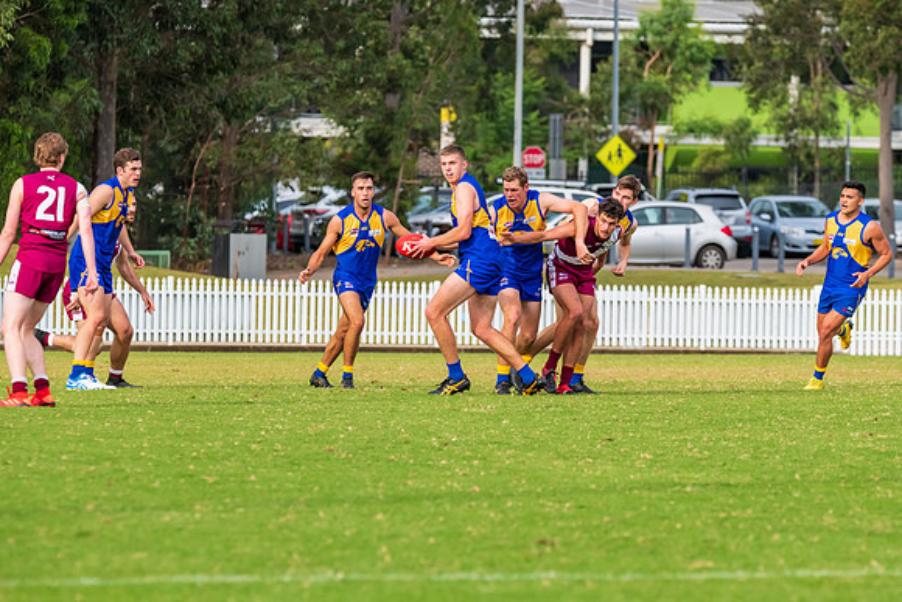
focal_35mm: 288
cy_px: 301
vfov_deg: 4.8
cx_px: 451
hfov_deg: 7.1
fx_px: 7229
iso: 1000
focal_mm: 280
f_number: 9
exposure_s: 1/1250
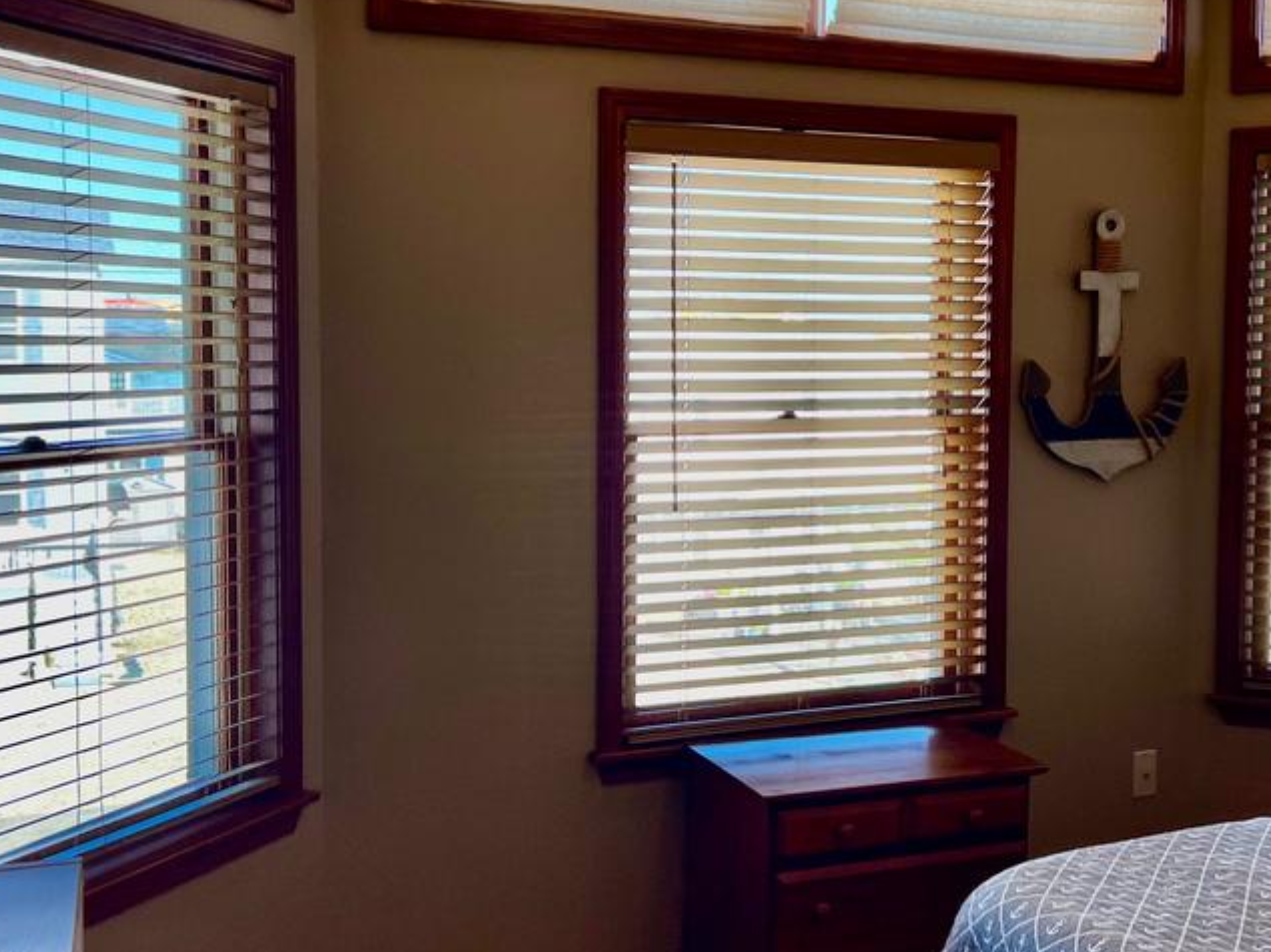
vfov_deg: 34.3
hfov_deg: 44.8
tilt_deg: -3.3
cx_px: 682
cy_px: 421
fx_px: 1542
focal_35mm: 42
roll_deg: +0.0
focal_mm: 5.7
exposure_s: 1/259
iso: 40
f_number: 1.5
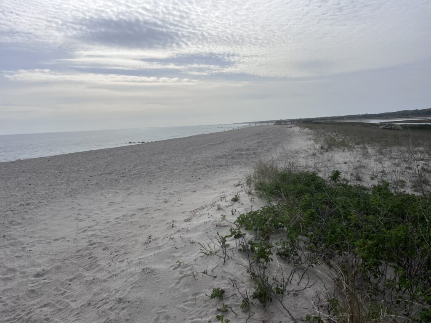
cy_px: 162
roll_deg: +2.7
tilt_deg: -6.8
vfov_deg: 53.1
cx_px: 216
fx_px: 324
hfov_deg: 67.3
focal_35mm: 26
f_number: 1.6
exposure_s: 1/9901
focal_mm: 5.1
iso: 50
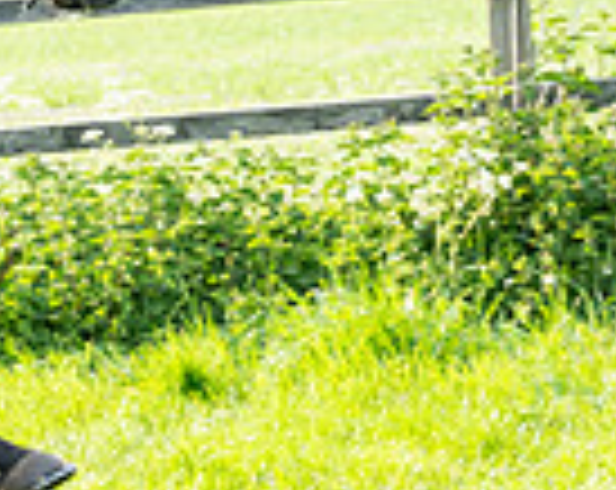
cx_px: -533
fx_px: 5913
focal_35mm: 325
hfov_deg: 5.8
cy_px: -4
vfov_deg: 4.7
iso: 400
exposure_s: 1/800
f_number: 5
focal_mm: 70
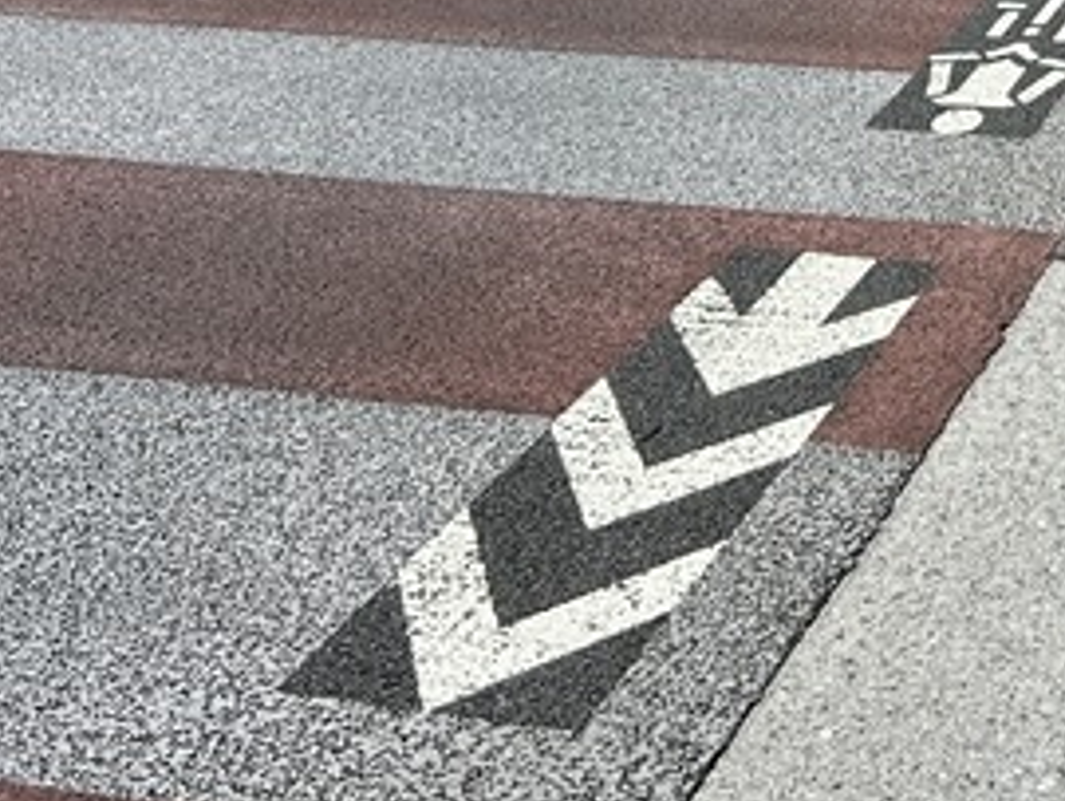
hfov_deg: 24.4
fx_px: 2310
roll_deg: -1.2
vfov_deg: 18.3
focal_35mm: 75
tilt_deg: -5.8
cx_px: 1136
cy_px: -243
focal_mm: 5.7
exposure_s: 1/909
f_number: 1.5
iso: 50
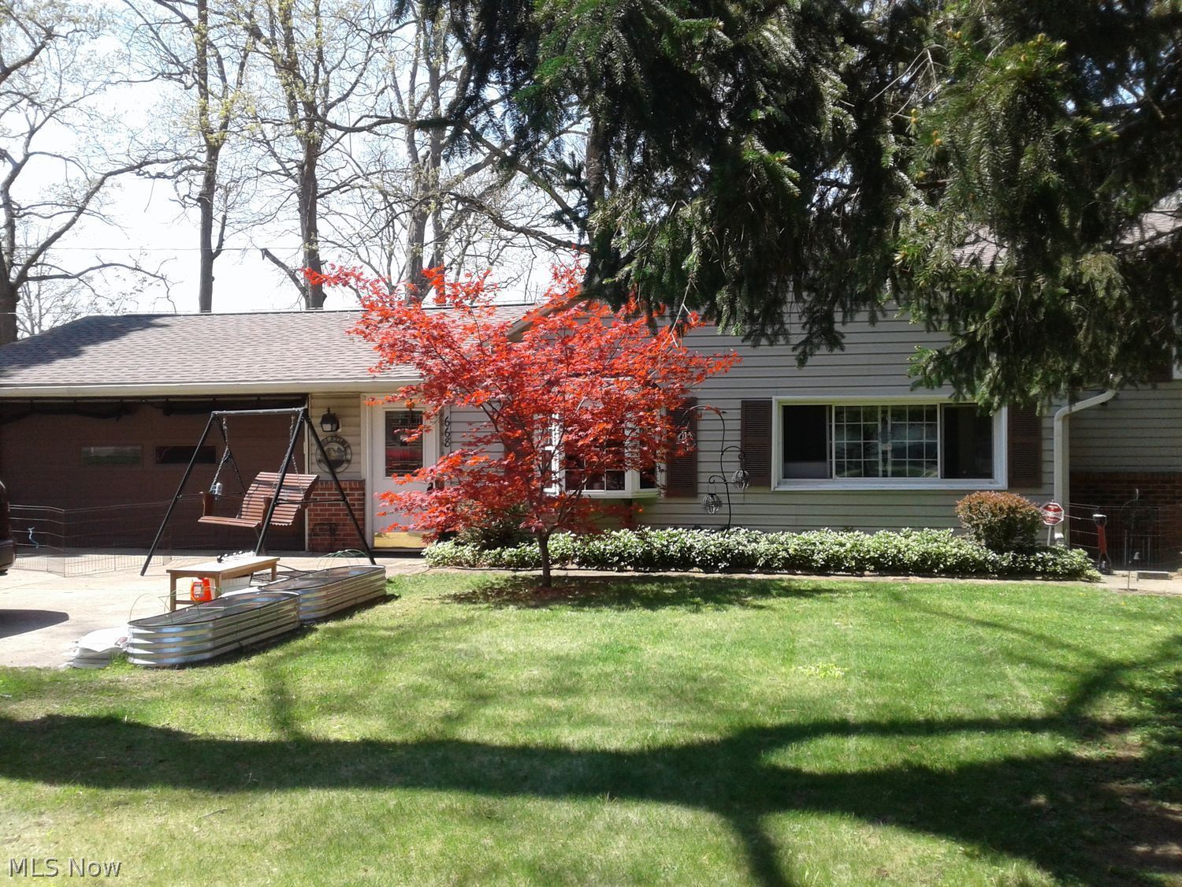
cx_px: 591
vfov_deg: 42.9
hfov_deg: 55.4
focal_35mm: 33
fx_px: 1127
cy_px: 444
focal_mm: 3.3
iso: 50
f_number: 2.2
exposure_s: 1/523
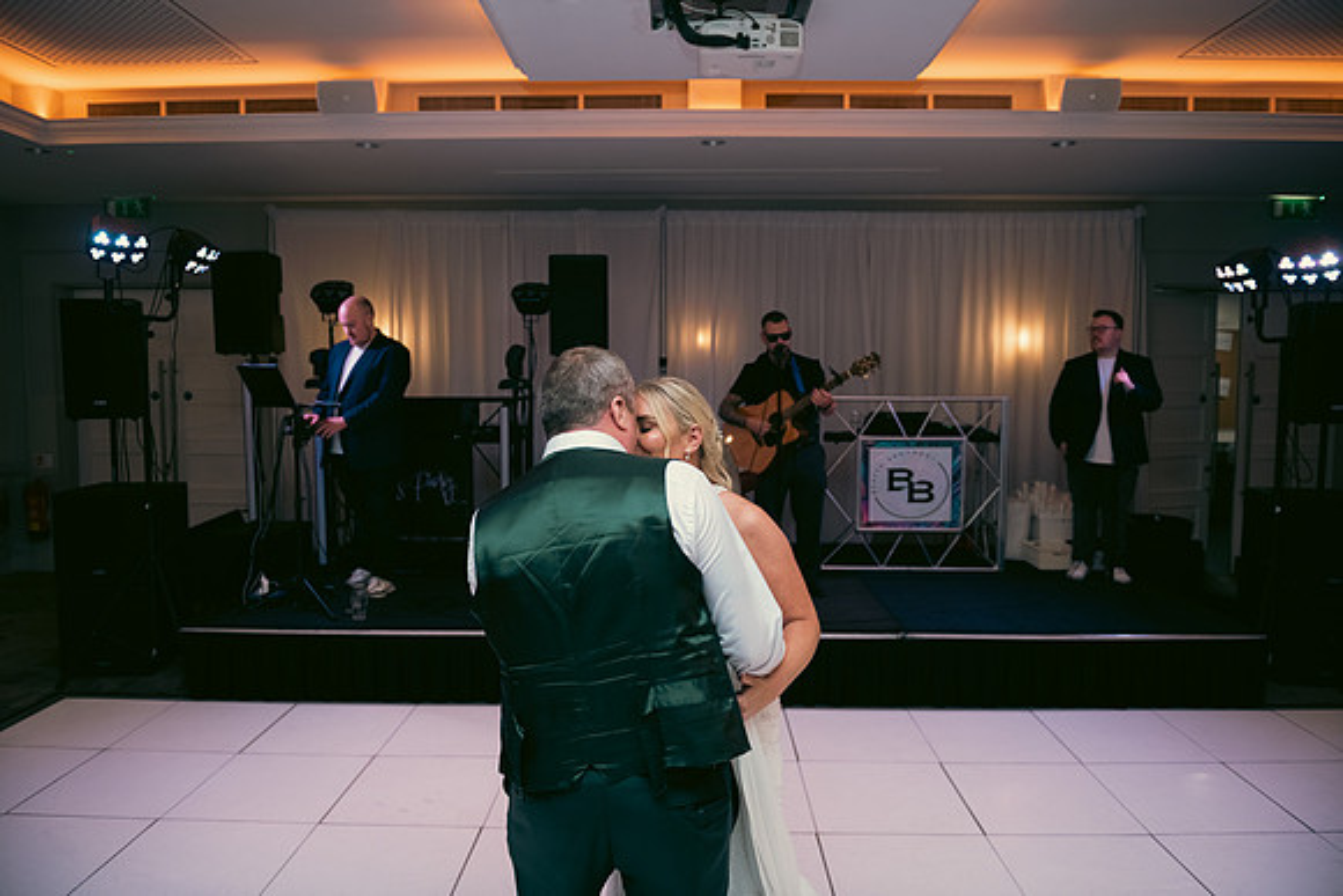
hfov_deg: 73.7
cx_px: 672
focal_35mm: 24
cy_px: 448
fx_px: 896
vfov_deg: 53.2
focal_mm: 24
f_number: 3.5
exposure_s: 1/160
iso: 800
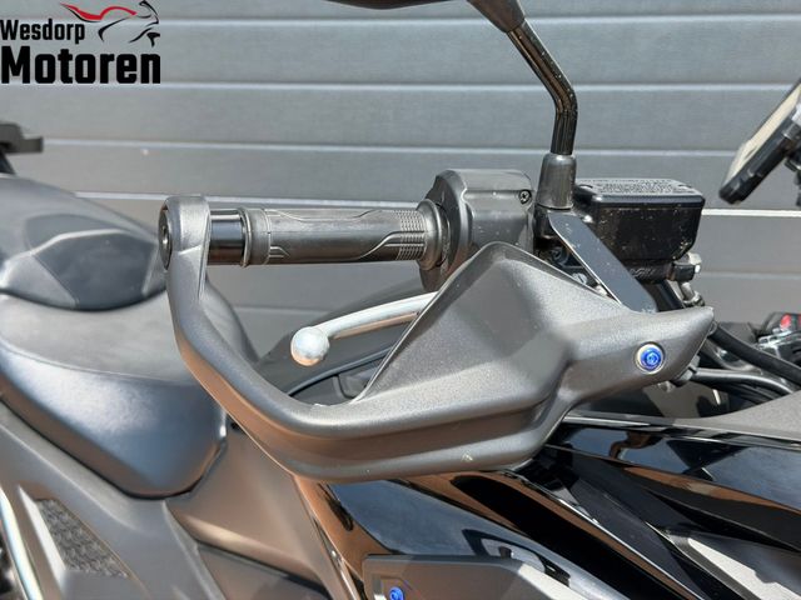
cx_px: 400
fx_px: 1111
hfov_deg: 39.7
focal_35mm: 48
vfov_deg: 30.3
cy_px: 300
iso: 100
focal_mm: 6.76
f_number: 1.78
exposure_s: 1/1185
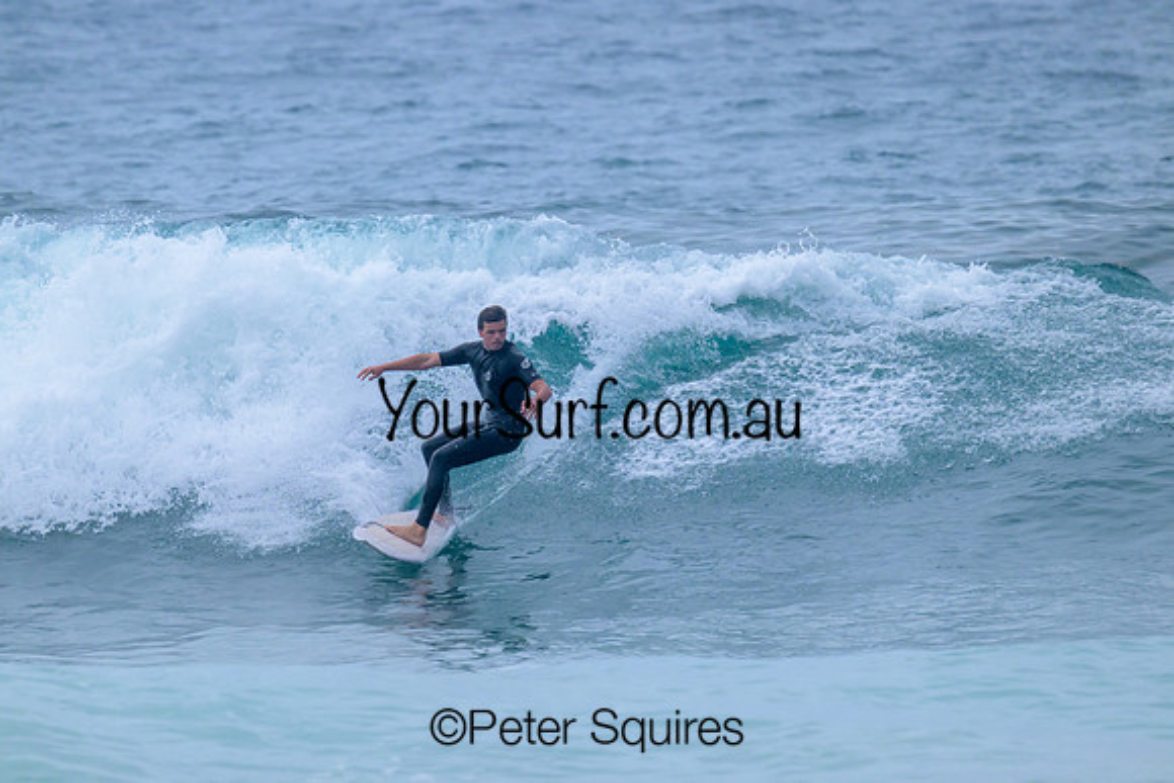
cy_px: 386
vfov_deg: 2.0
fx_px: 22001
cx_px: 595
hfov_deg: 3.1
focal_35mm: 675
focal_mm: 650
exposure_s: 1/1250
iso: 1600
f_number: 11
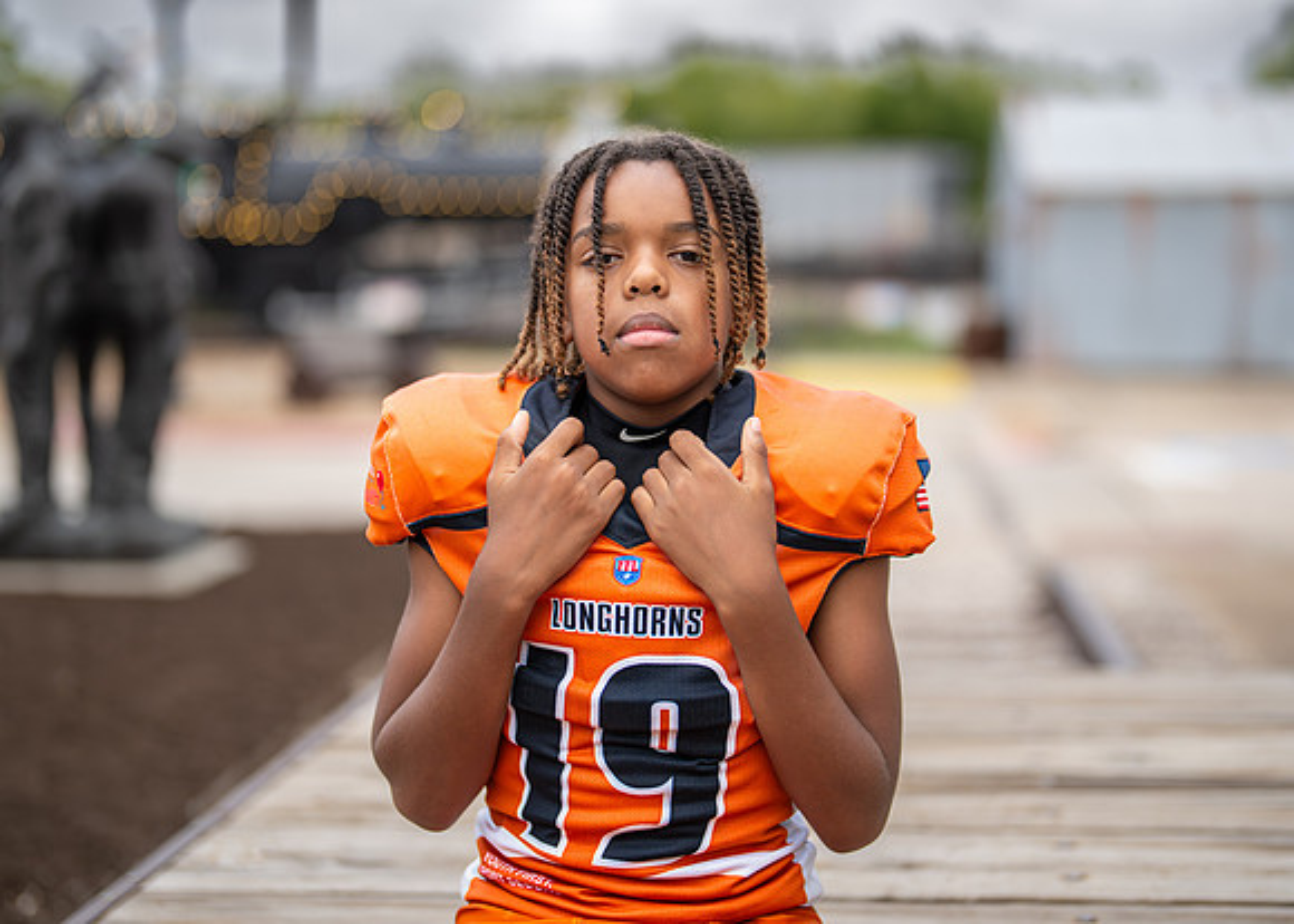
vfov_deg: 24.5
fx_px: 2127
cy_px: 427
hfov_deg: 33.8
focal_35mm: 58
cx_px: 694
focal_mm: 50
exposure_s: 1/800
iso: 320
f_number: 1.2
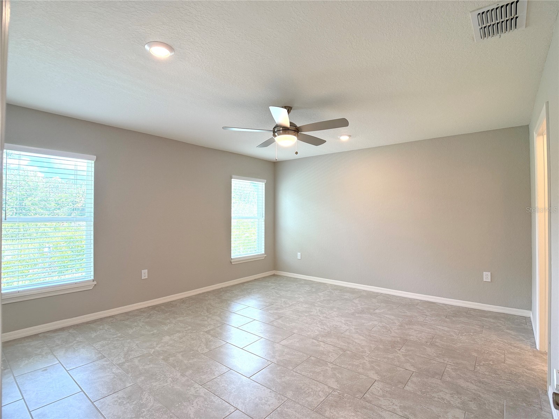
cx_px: 280
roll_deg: -0.2
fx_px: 388
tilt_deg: +1.1
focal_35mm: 24
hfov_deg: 71.6
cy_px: 210
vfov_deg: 56.8
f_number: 1.78
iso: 160
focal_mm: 6.76
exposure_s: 1/234
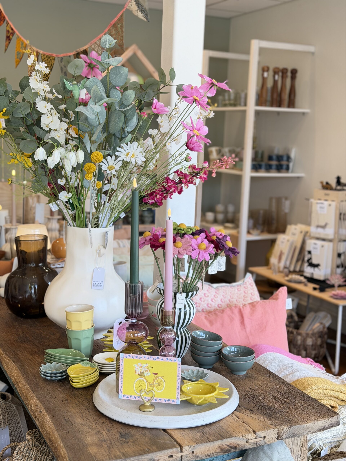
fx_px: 640
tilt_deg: -9.4
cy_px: 230
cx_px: 173
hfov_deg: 30.3
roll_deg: -2.9
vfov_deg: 39.7
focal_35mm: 48
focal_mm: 6.76
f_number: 1.78
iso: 80
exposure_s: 1/100
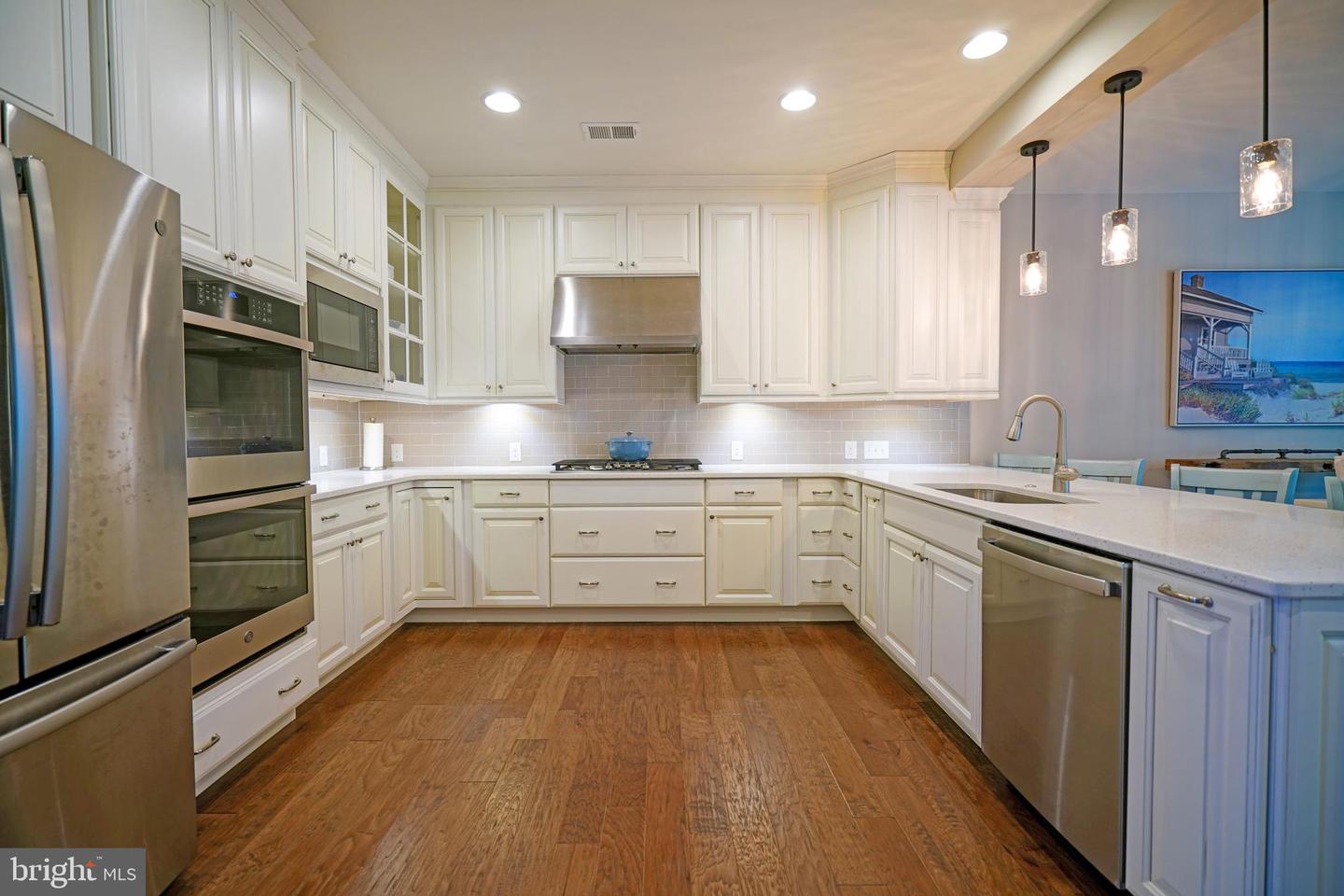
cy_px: 448
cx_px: 672
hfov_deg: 96.7
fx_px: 597
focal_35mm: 16
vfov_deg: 73.7
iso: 400
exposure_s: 1/30
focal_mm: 16
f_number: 4
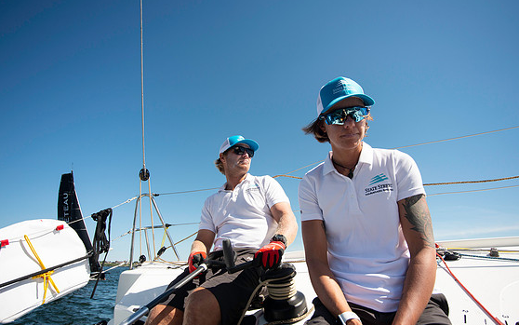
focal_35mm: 18
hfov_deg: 91.0
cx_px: 269
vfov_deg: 64.9
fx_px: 255
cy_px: 174
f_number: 6.3
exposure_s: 1/1250
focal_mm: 15
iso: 250
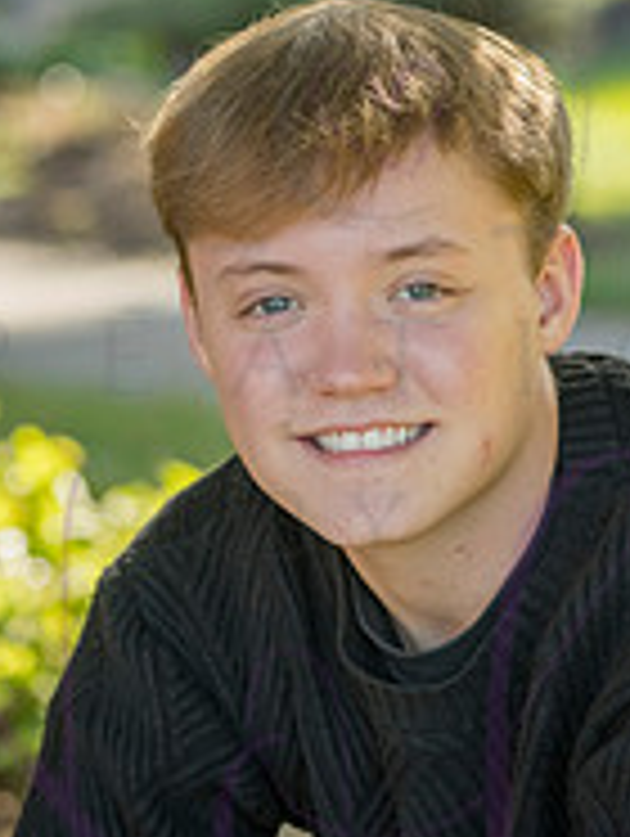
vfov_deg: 8.5
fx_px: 5617
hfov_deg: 6.4
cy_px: 518
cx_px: 396
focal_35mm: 232
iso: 800
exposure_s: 1/640
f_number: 5
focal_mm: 100
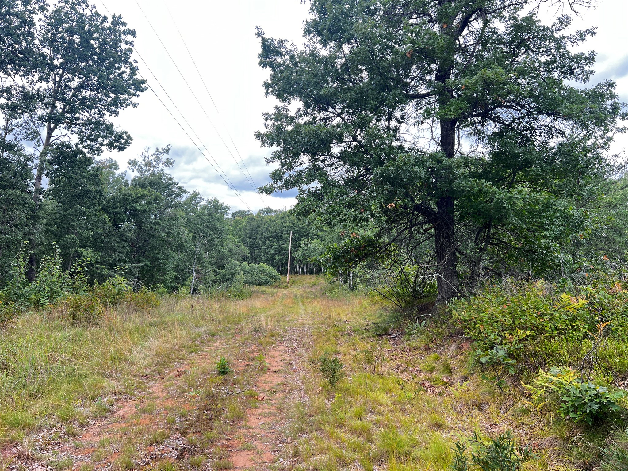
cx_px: 314
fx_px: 472
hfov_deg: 67.3
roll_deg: +0.2
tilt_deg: +2.5
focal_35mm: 26
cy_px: 236
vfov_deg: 53.1
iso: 50
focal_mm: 5.7
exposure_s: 1/257
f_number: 1.5
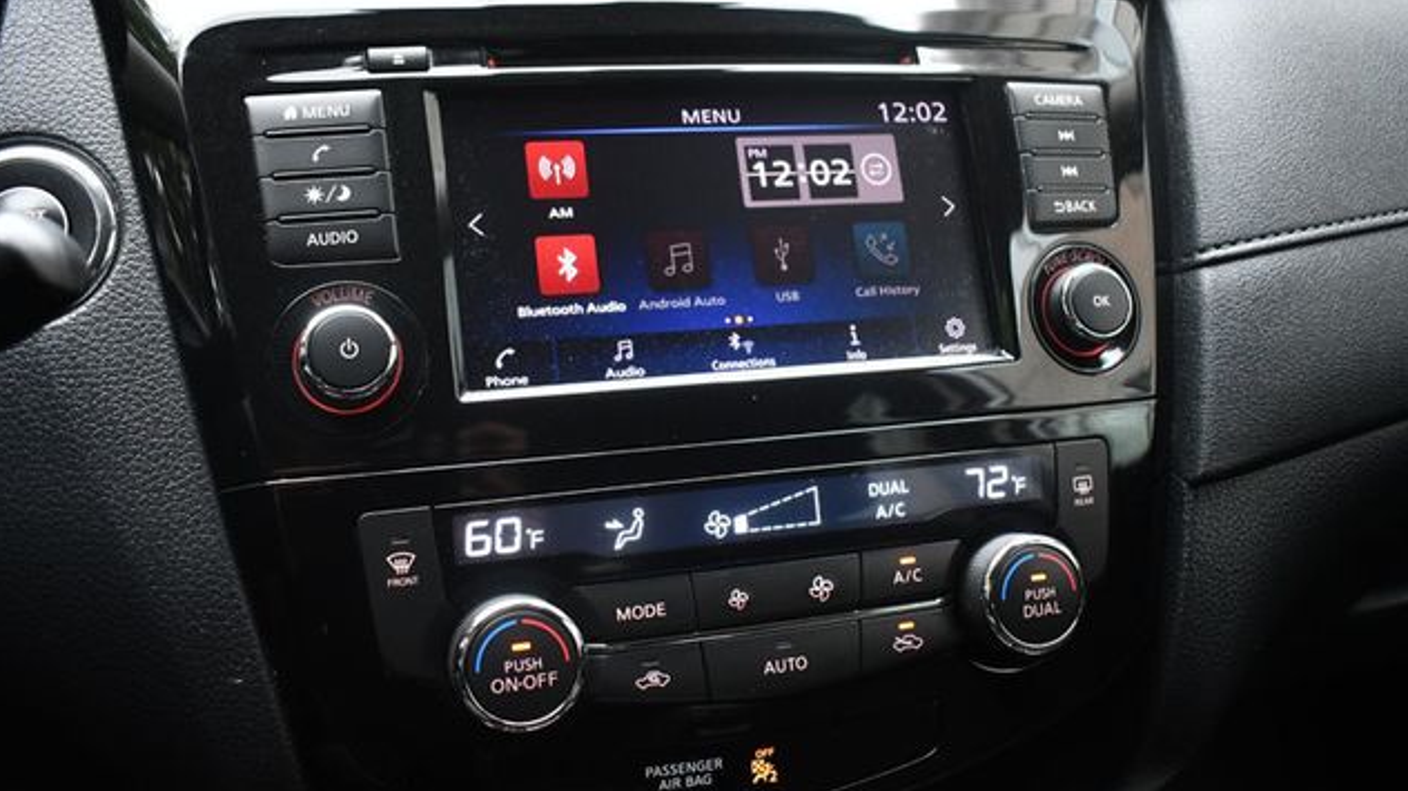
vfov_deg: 33.7
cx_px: 702
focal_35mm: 35
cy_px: 397
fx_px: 1306
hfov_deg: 56.6
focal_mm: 22
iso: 2200
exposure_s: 1/125
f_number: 3.8
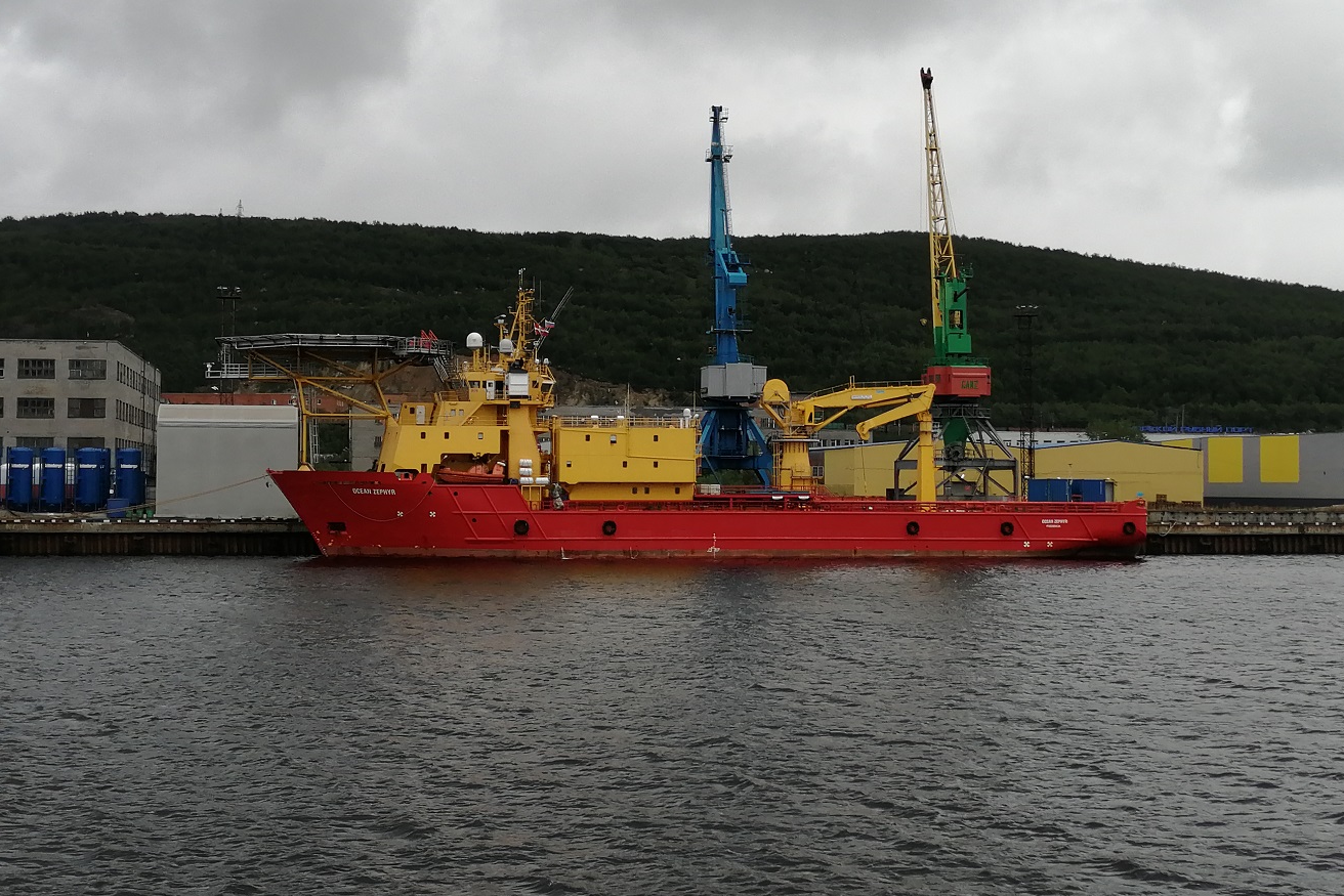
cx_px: 680
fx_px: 2091
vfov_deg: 24.2
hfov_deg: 35.6
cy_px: 397
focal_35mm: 56
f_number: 1.8
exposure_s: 1/1295
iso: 50
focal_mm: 3.96
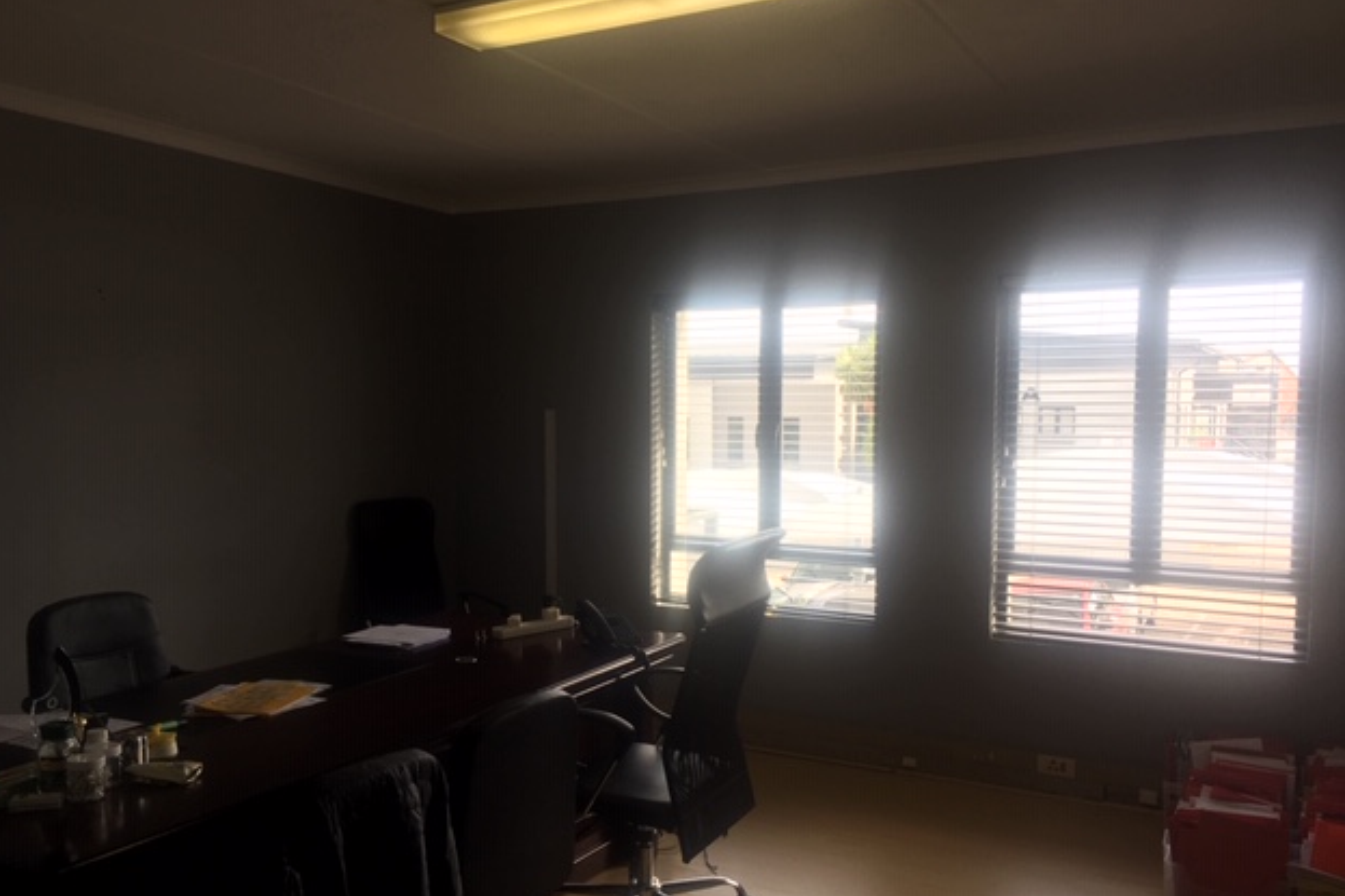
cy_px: 492
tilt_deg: -5.8
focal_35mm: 31
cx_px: 663
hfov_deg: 60.3
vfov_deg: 42.3
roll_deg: +0.1
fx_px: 1158
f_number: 2.2
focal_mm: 4.15
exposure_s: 1/100
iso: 25
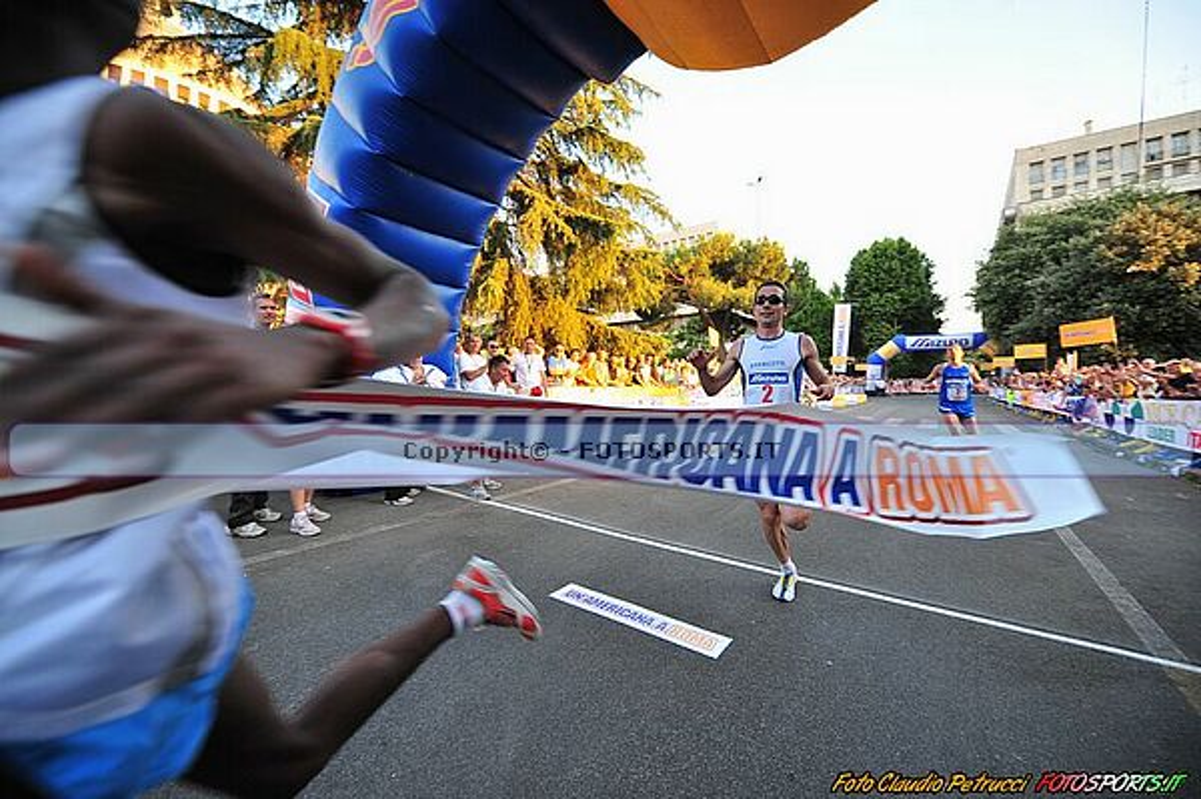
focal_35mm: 14
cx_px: 600
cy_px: 400
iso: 640
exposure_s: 1/320
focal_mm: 14
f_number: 3.5
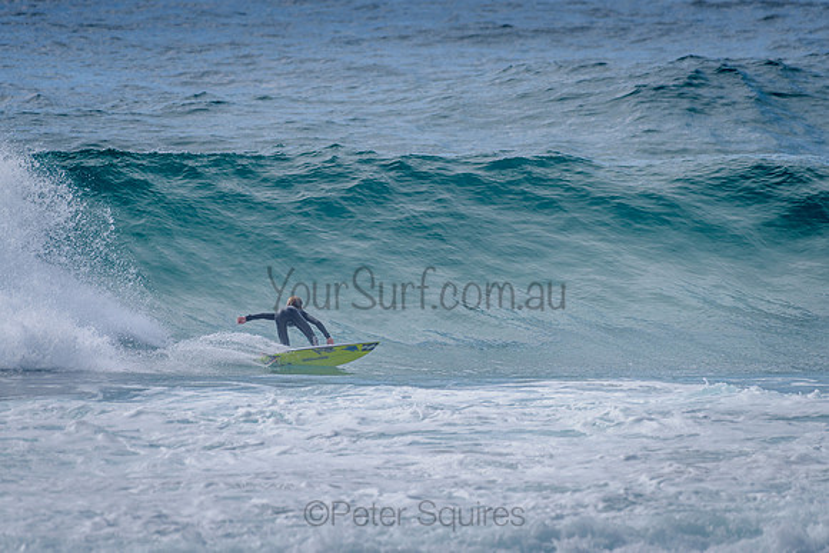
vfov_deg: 2.2
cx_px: 417
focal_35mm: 613
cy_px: 242
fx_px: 14122
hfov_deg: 3.4
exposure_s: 1/2000
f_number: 5.6
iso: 140
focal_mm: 500
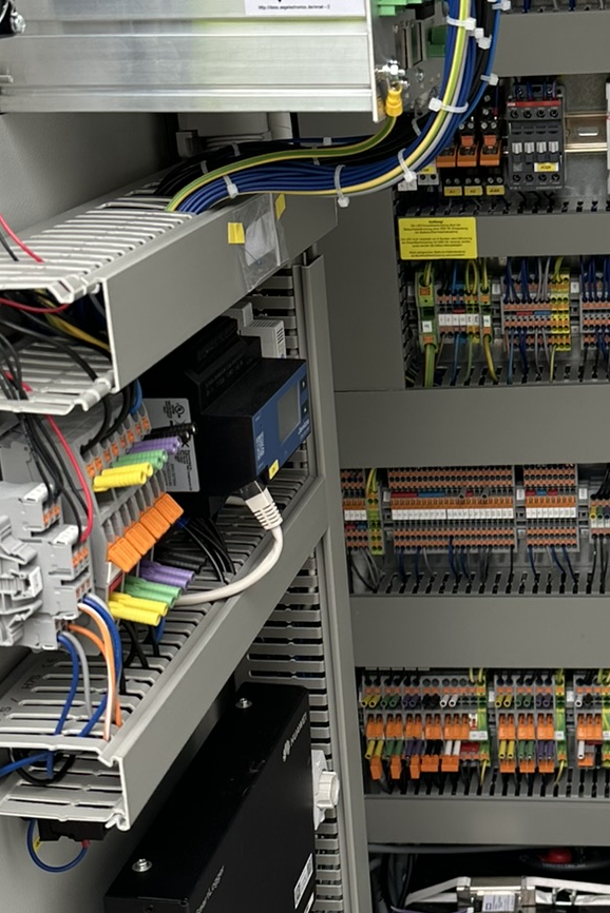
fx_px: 1498
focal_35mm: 59
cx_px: 547
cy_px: 472
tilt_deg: -17.8
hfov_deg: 22.5
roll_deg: +0.8
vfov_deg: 33.9
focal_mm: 6.86
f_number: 1.78
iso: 80
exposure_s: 1/366
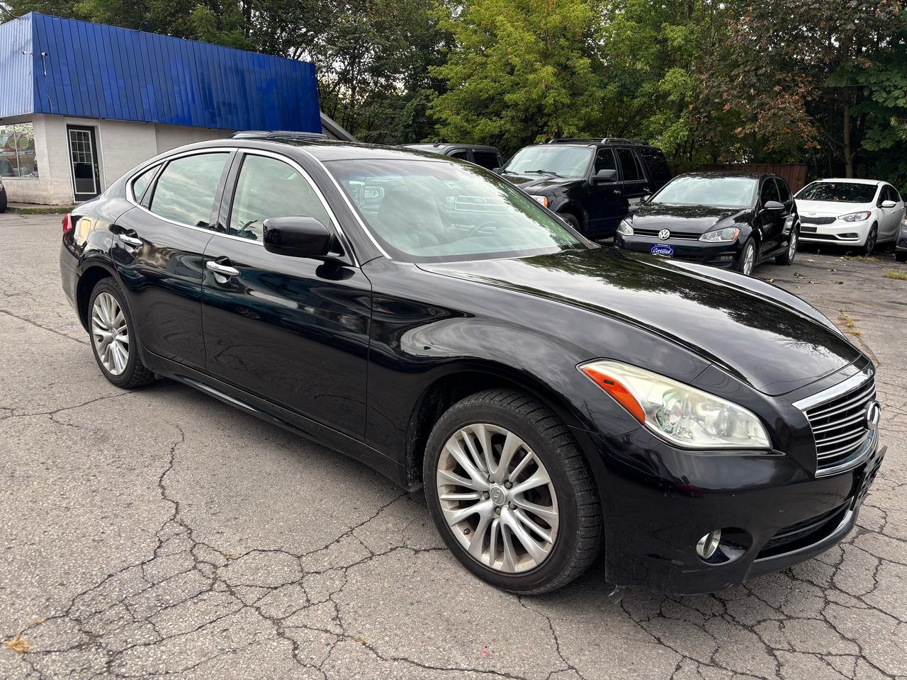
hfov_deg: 67.3
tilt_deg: -13.2
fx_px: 681
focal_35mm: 26
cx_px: 454
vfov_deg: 53.1
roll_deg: -1.3
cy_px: 340
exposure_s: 1/145
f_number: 1.6
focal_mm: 5.96
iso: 40
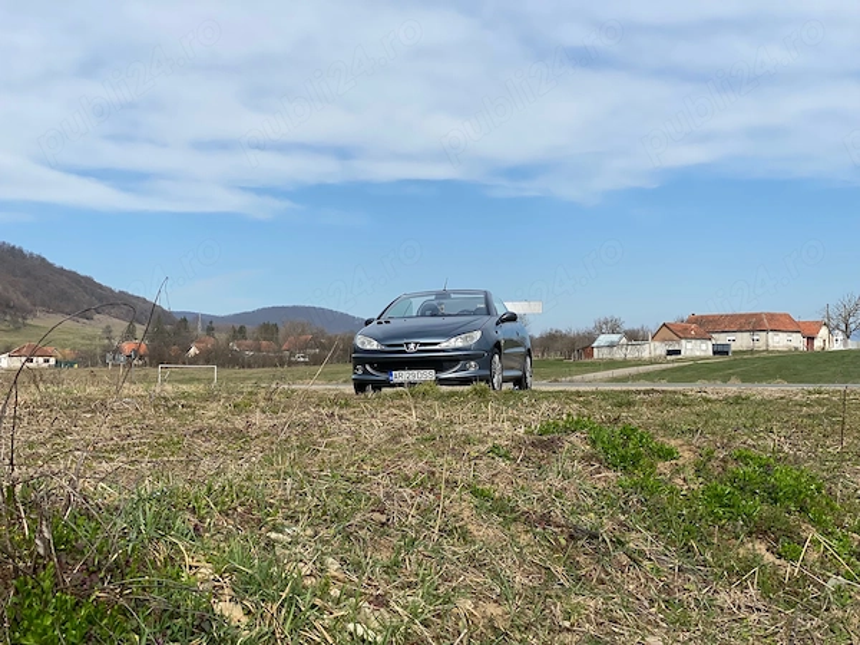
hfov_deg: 36.8
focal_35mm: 52
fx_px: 1292
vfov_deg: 28.0
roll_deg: -0.6
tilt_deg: +3.1
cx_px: 430
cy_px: 322
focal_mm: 6
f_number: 2
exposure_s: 1/2083
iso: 20
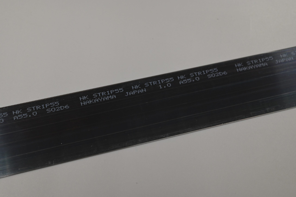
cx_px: 148
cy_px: 98
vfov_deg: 22.6
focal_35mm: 60
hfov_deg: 33.4
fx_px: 493
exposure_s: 1/60
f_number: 8
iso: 1400
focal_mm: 60
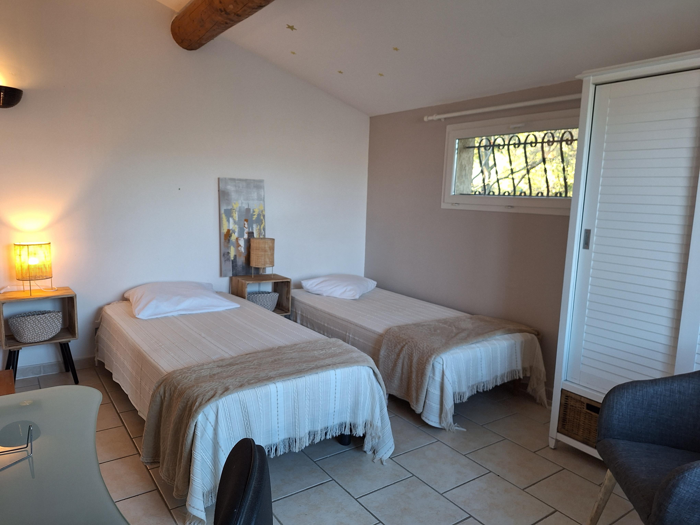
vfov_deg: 58.9
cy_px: 262
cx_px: 350
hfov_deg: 73.9
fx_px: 465
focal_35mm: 23
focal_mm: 5.54
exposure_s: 1/40
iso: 64
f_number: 1.8
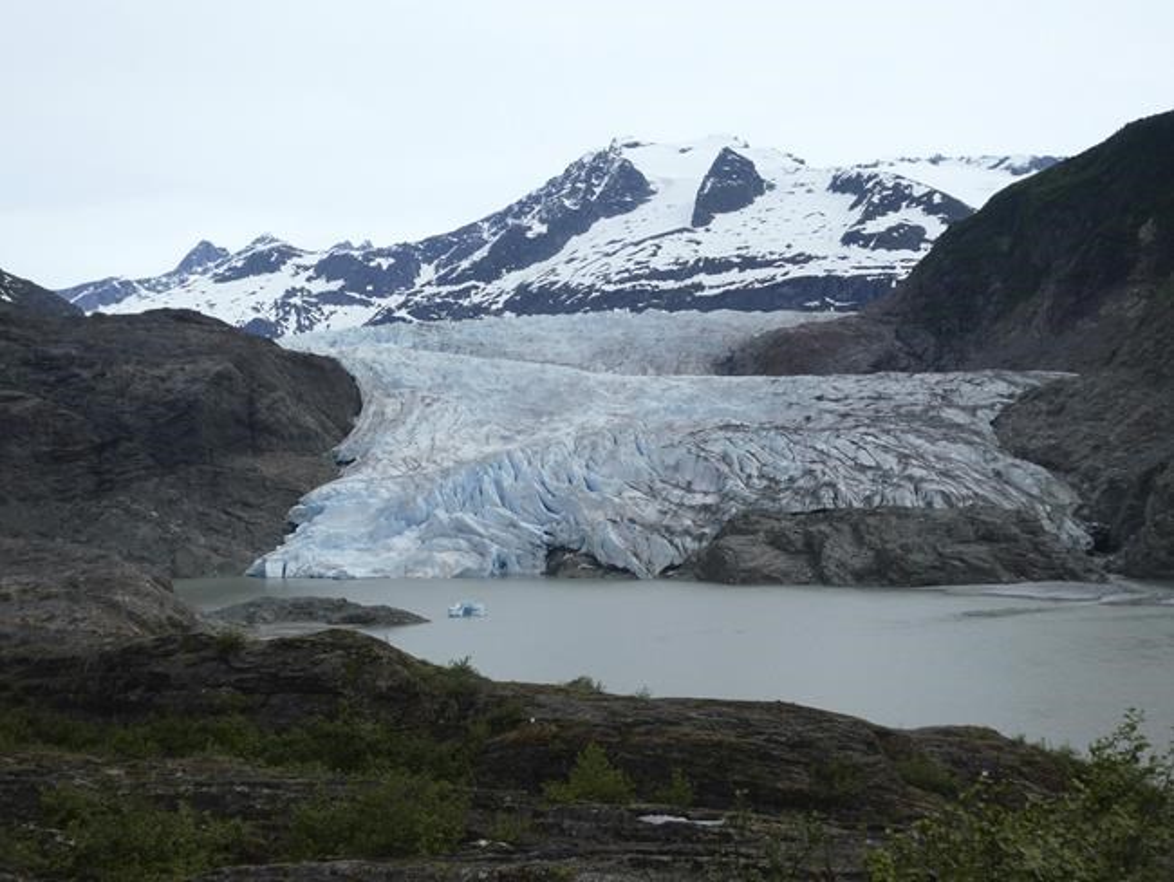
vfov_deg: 32.9
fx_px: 1493
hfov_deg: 42.9
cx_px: 587
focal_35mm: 44
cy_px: 441
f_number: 3.9
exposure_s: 1/1000
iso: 80
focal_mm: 7.8
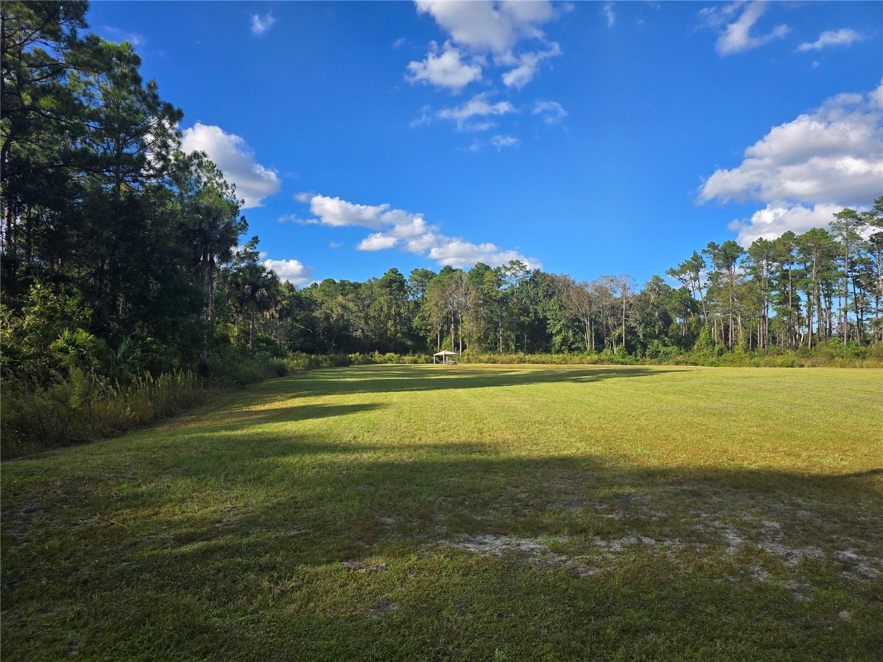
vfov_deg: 58.9
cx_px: 442
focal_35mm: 23
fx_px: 587
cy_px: 331
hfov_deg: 73.9
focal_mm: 6.3
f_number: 1.7
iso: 12
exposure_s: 1/497
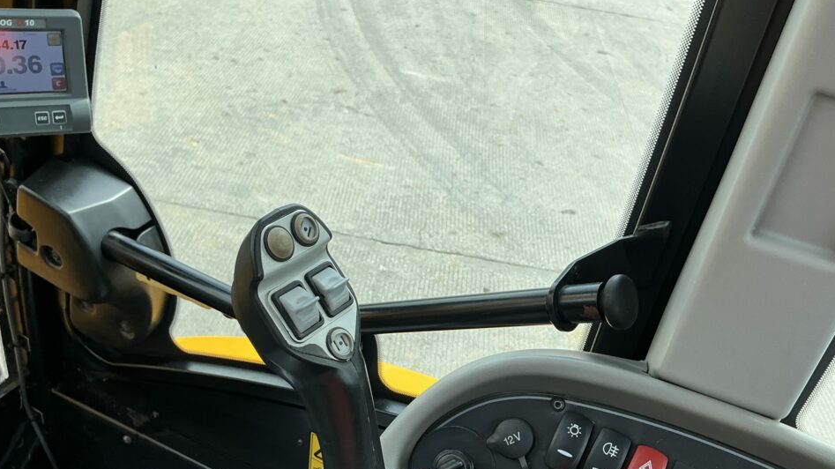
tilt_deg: -37.7
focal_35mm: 33
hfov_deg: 59.5
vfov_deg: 35.0
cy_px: 334
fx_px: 730
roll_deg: -10.5
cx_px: 427
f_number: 1.8
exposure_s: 1/545
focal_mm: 3
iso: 25
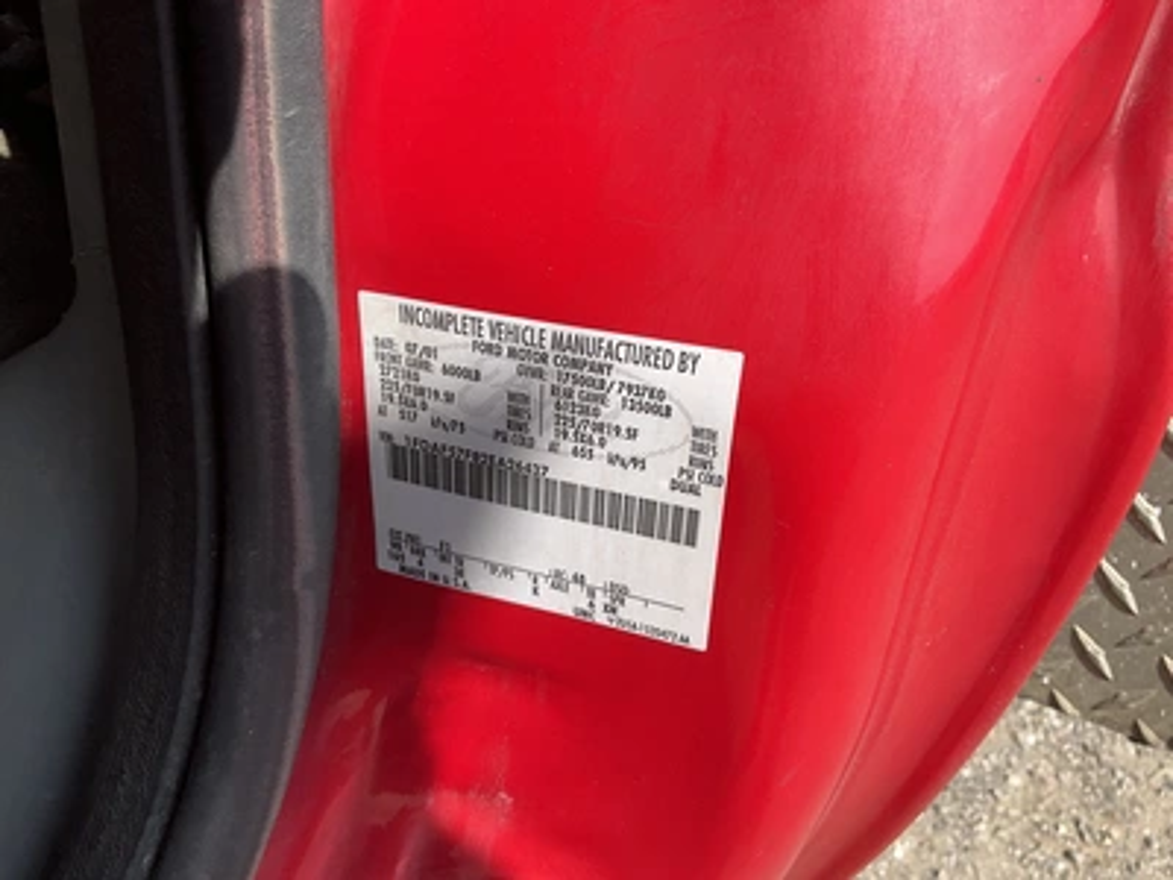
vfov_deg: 48.2
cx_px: 586
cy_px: 440
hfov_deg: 61.7
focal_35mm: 29
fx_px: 983
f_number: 1.8
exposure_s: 1/674
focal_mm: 3
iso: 25
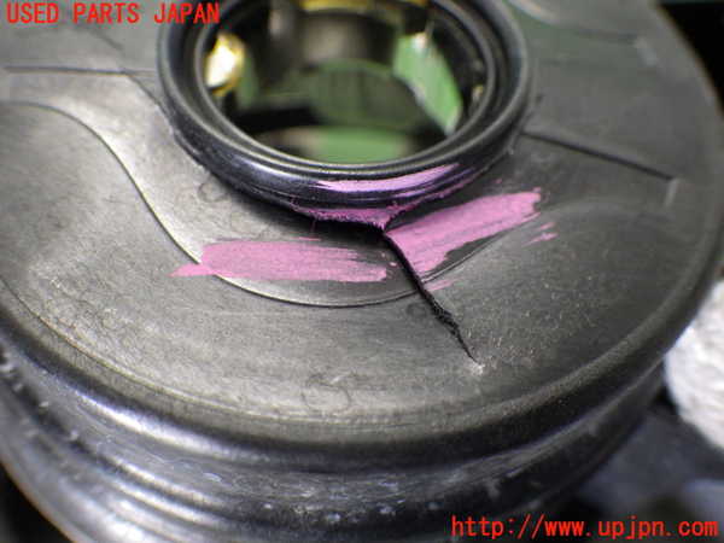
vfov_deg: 45.4
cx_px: 362
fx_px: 648
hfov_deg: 58.4
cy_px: 272
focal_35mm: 31
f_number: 2.3
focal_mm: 5.5
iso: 640
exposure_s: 1/45
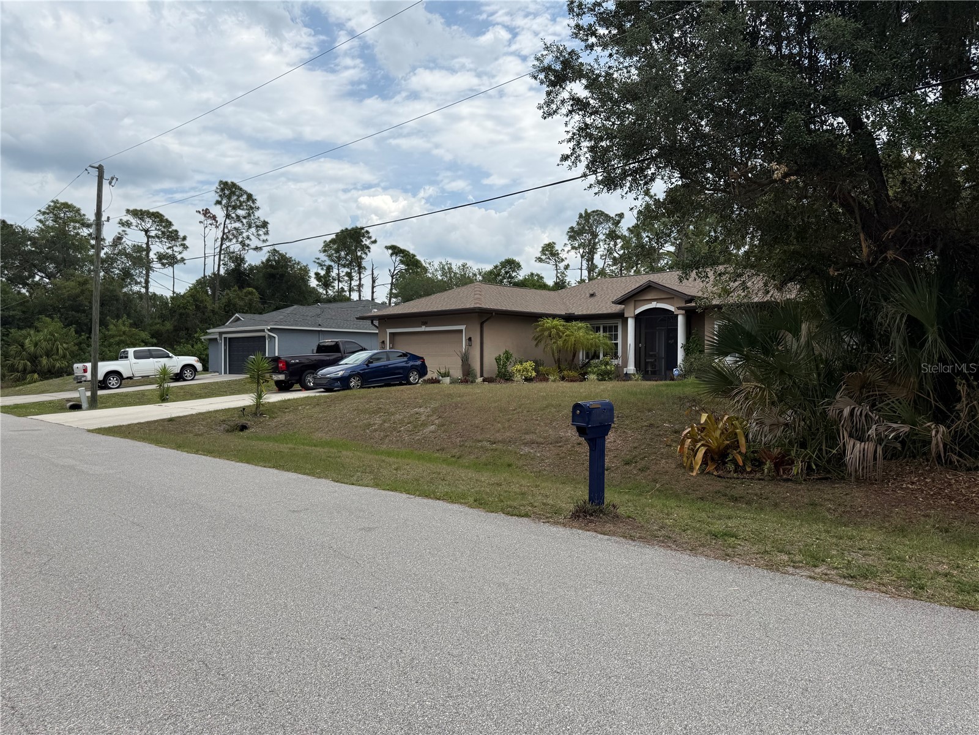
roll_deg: -0.8
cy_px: 368
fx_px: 679
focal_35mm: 24
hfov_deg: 71.6
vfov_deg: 56.8
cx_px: 490
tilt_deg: +0.5
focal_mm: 6.76
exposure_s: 1/5319
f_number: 1.78
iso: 80
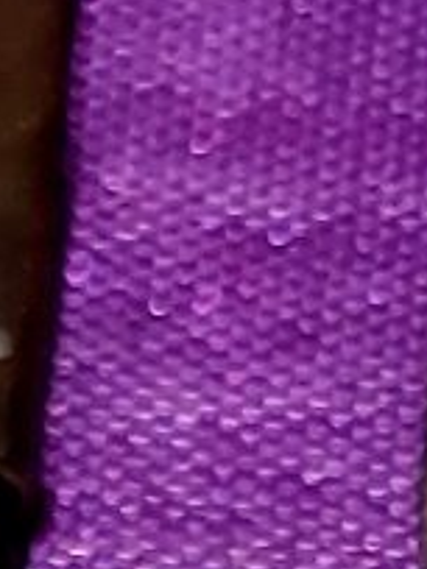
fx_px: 2516
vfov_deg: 10.9
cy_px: 1389
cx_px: -195
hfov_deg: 9.5
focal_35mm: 153
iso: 64
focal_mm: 5.4
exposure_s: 1/50
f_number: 1.8
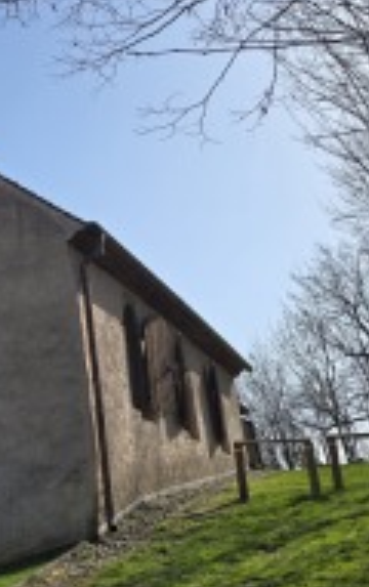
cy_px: 286
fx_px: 818
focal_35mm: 51
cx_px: -68
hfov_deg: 23.4
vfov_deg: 39.5
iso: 12
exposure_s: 1/850
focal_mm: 6.3
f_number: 1.7
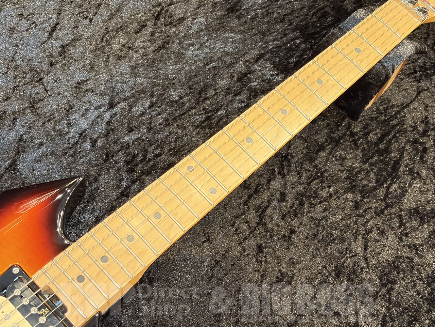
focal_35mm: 52
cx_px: 218
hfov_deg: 36.8
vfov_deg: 28.0
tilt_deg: -56.7
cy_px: 164
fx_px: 653
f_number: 1.6
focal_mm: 5.96
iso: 250
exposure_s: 1/40
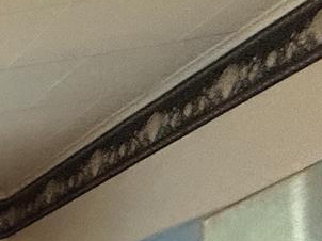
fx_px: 883
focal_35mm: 95
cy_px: 568
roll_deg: +0.6
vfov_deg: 12.4
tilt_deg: -4.8
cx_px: -717
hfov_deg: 10.6
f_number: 2.2
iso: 500
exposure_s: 1/60
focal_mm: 2.22
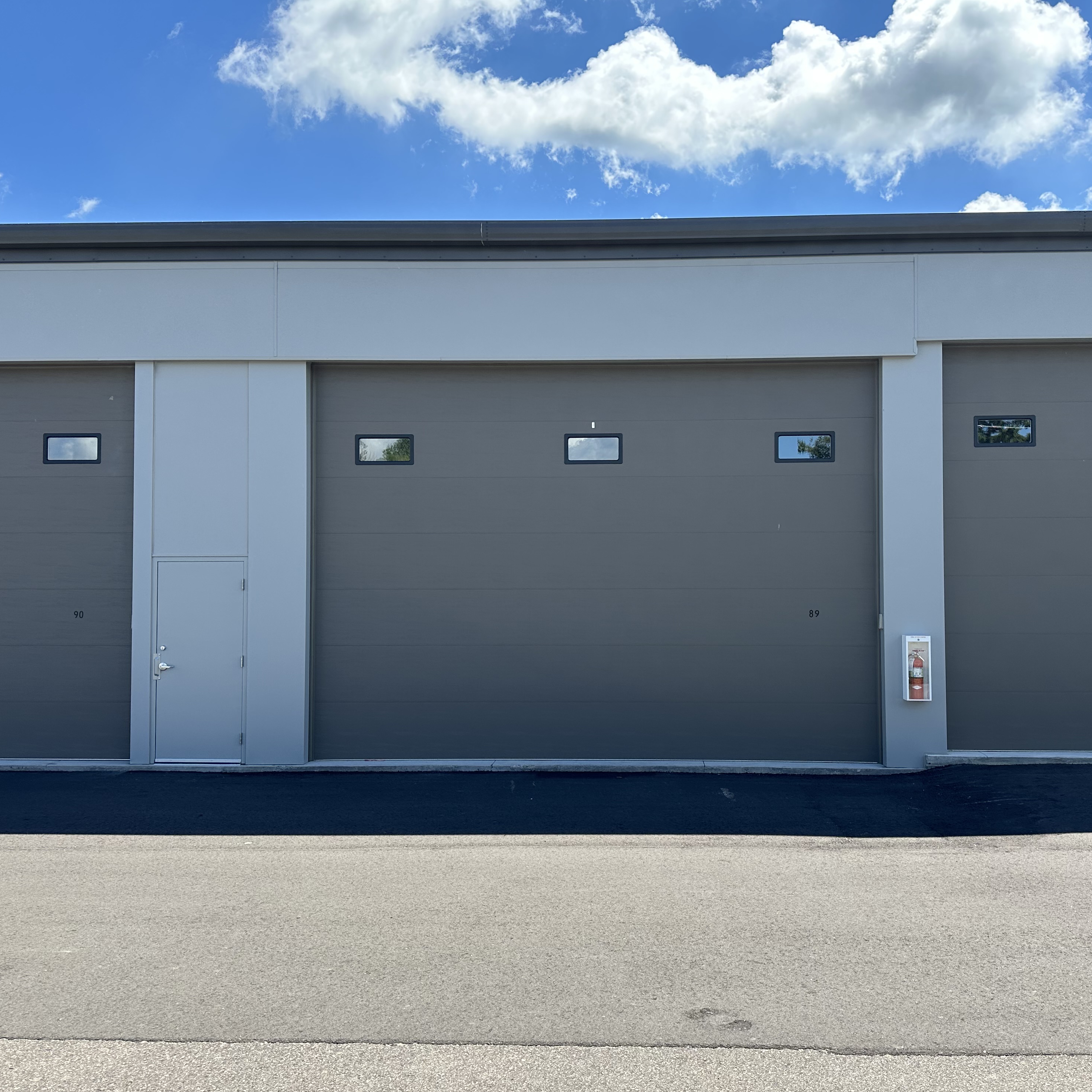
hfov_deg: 55.5
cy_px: 558
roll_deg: -0.8
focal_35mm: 29
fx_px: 1035
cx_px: 600
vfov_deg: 55.6
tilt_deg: +1.3
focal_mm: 6.86
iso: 80
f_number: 1.78
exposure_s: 1/2410
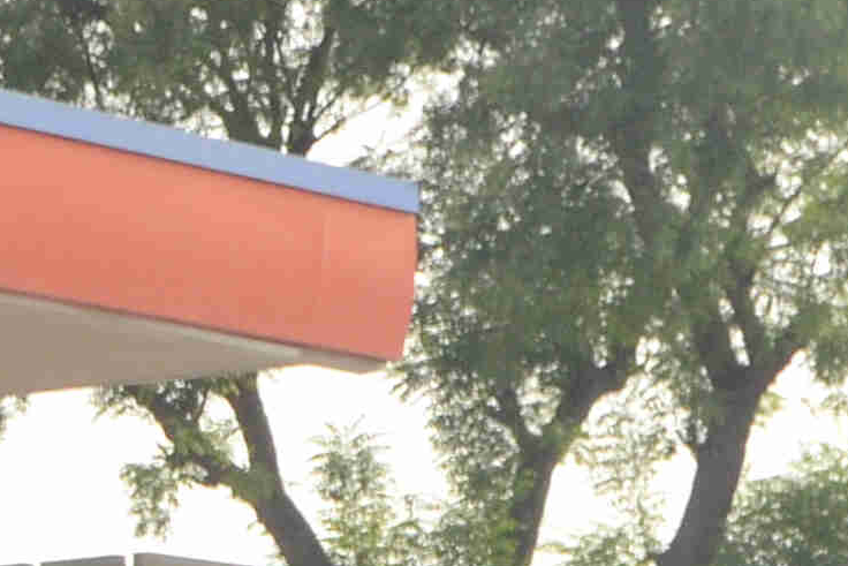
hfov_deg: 7.3
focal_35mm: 263
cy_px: 868
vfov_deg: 5.2
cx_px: -1181
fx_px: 6196
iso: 400
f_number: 13
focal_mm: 28
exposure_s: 1/200
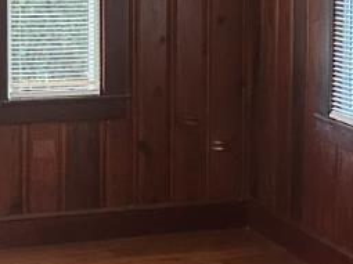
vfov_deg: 10.5
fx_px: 1437
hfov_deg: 13.9
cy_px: 45
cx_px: 306
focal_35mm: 141
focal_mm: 6.86
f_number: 1.78
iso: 250
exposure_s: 1/60
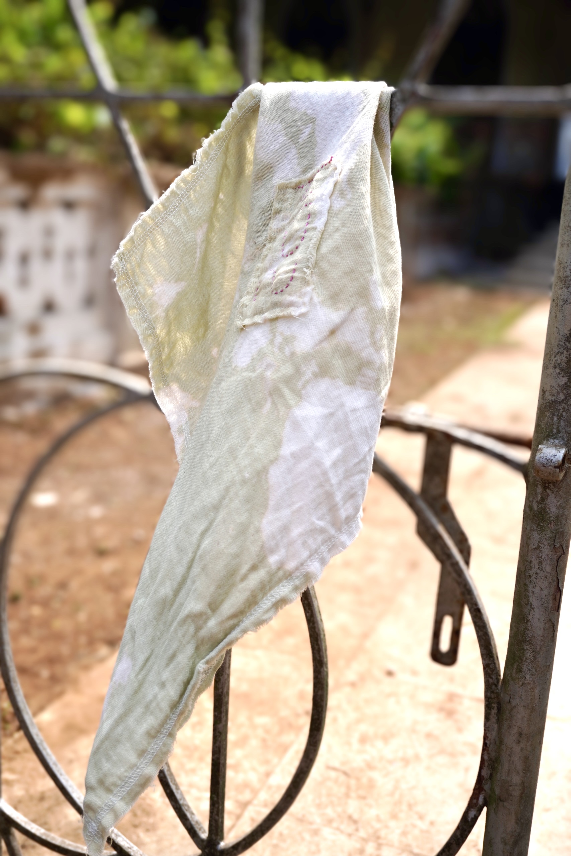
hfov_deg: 33.0
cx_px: 286
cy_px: 428
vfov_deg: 47.9
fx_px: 963
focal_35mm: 40
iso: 100
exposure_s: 1/640
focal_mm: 27
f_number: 5
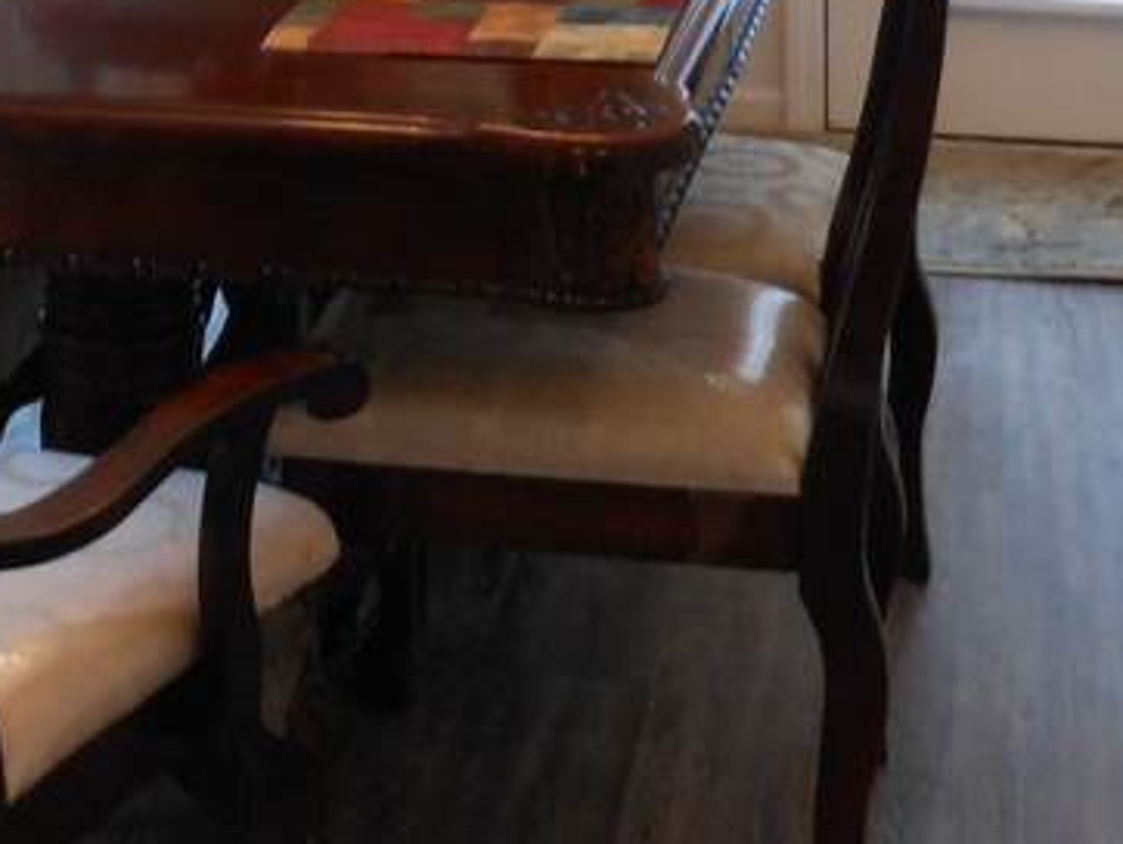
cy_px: -490
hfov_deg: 19.7
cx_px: 257
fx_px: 3214
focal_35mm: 99
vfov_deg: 13.9
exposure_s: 1/30
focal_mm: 5
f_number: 3.7
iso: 200
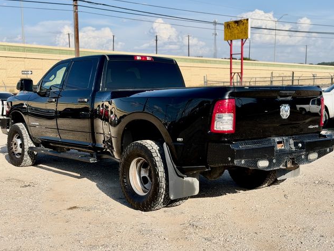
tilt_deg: -7.4
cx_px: 168
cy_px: 124
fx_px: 473
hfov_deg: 38.9
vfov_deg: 29.7
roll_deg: +0.6
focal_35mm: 49
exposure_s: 1/4878
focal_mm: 6.76
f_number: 1.78
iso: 64
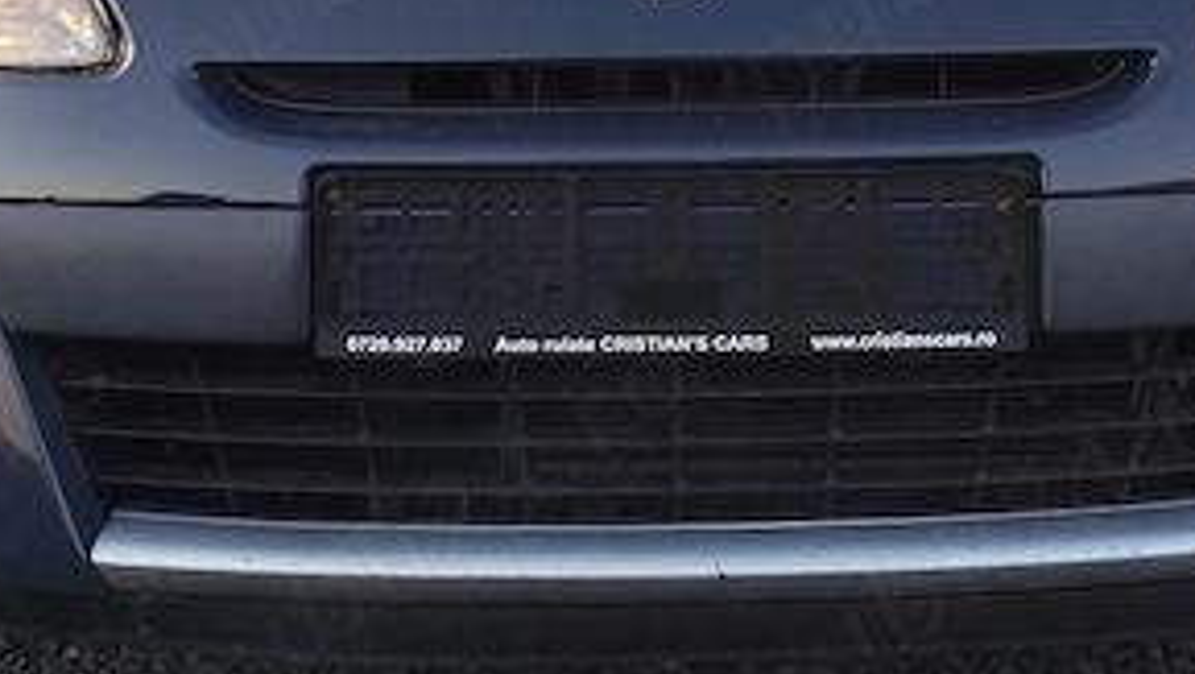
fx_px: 3298
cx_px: 711
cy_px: -45
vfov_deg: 11.5
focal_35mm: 104
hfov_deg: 20.5
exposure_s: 1/167
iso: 50
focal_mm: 6.19
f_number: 1.65
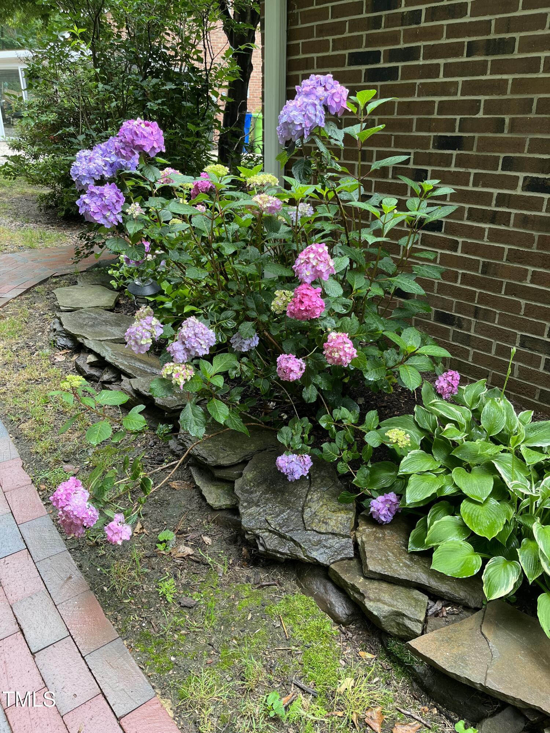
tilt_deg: -24.9
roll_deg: +0.2
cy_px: 366
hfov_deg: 53.1
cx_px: 275
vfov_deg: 67.3
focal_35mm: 26
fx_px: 551
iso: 50
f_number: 1.6
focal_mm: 5.1
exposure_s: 1/121
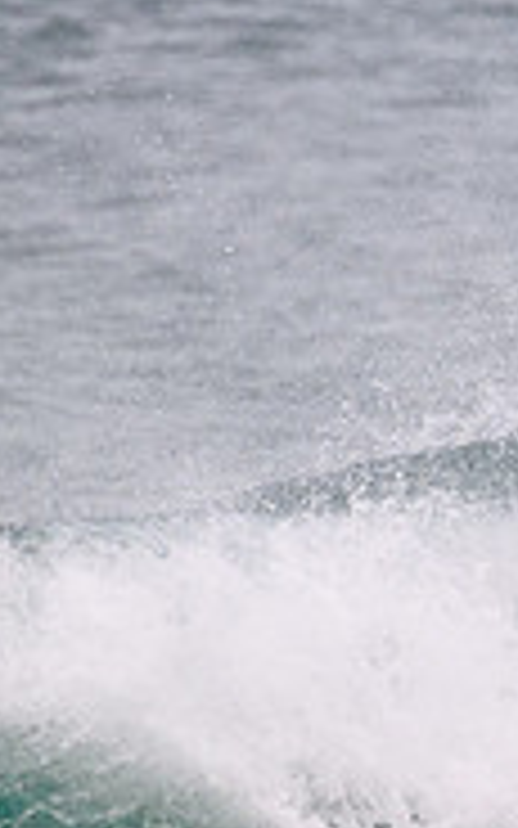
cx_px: 1221
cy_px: 745
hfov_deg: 0.5
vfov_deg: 0.8
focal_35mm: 2566
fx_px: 57959
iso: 2000
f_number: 11
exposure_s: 1/2000
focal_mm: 800
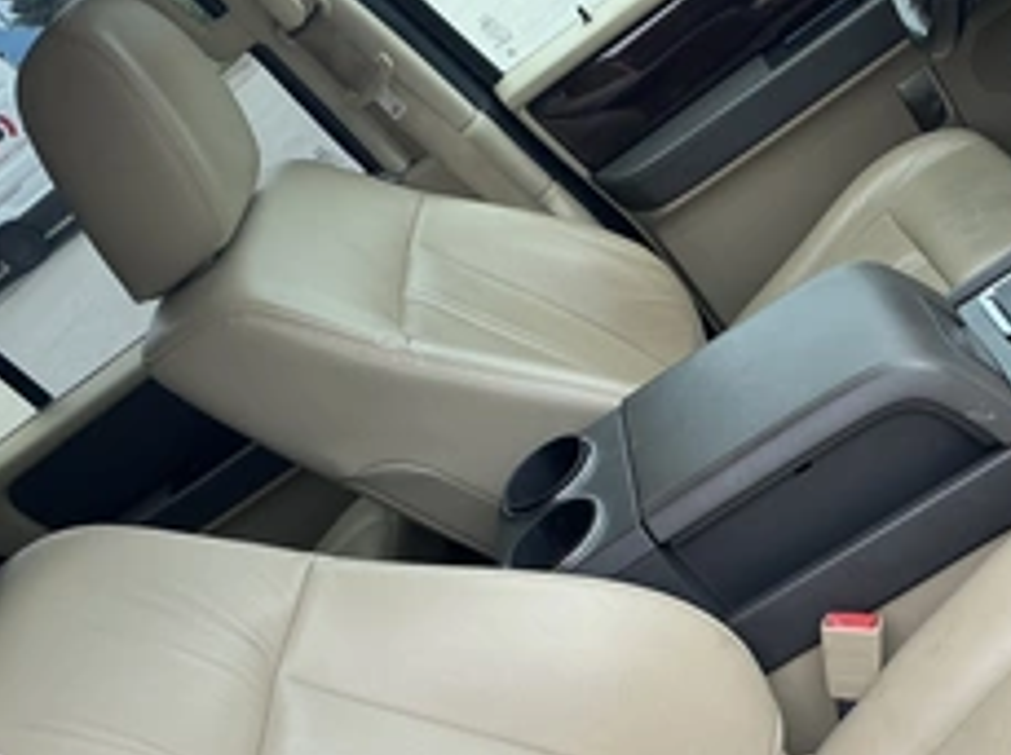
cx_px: 689
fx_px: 1429
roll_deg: +43.6
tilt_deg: -24.2
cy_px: 552
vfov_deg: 29.2
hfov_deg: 38.4
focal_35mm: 49
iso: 25
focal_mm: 3
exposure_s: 1/248
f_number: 1.8
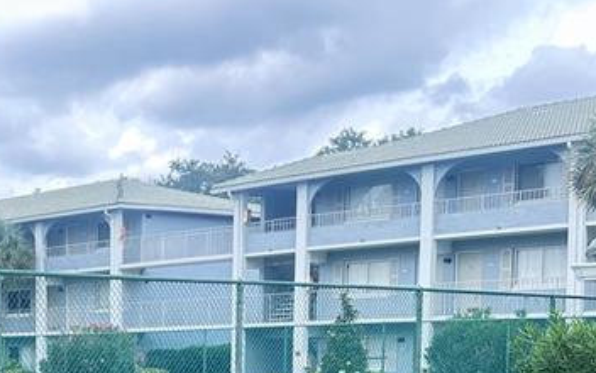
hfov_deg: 25.9
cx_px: -49
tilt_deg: -5.3
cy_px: 471
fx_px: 1202
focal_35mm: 74
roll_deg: +0.9
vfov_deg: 16.7
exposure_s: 1/694
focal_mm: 6.86
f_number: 1.78
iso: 80
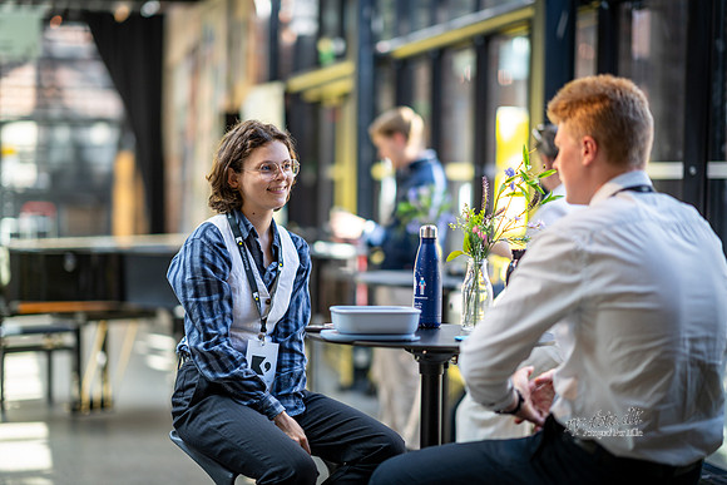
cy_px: 242
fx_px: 1717
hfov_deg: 23.9
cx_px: 364
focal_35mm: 85
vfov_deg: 16.1
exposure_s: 1/200
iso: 125
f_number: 1.4
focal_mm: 85
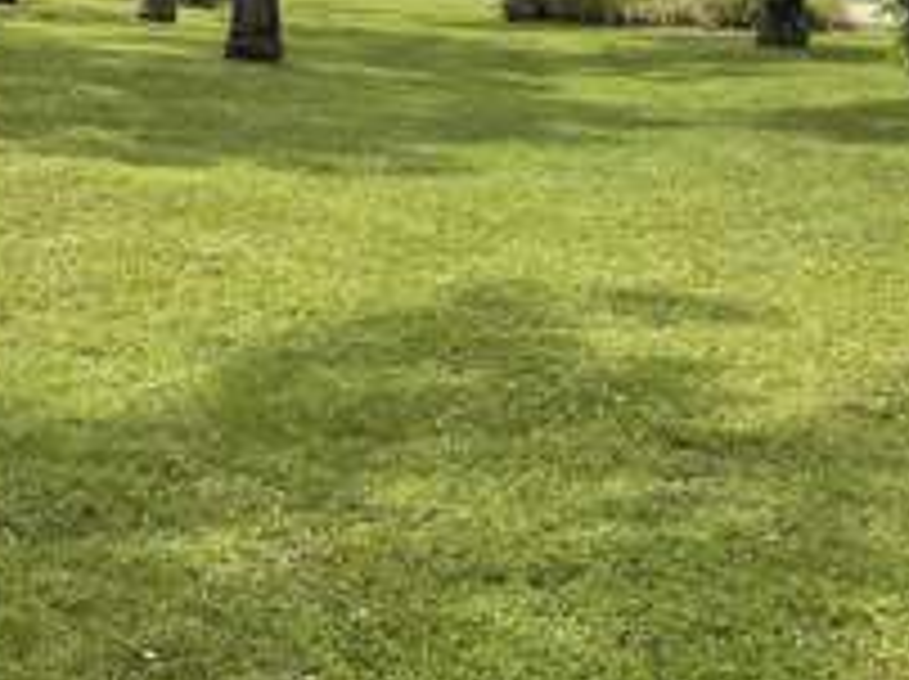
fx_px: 1810
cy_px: 146
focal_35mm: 69
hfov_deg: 27.6
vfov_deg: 21.0
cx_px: 724
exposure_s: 1/1675
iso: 16
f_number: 1.8
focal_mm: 3
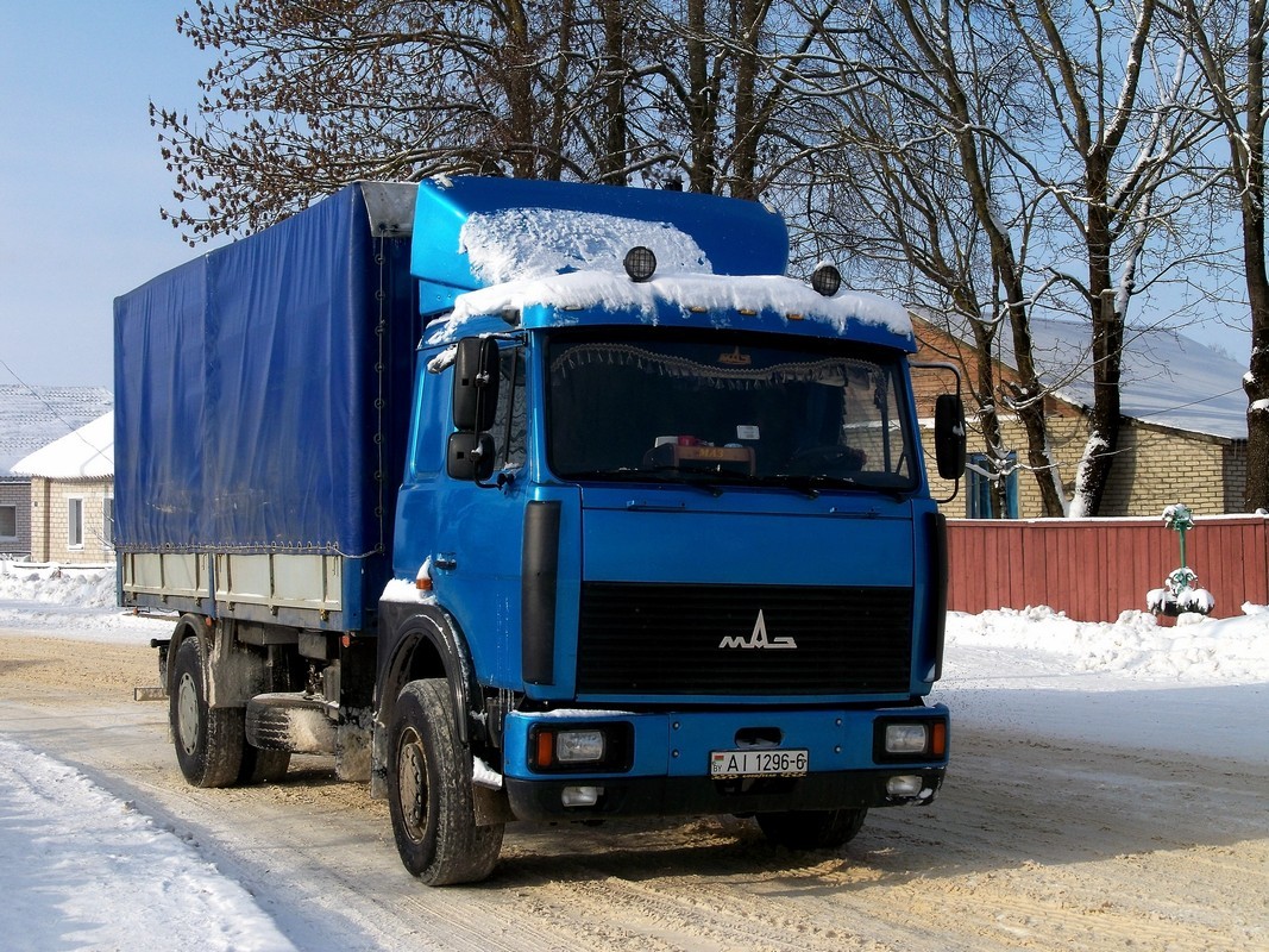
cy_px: 476
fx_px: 2163
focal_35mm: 59
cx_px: 634
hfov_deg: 32.7
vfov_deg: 24.8
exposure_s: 1/1600
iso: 100
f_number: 4
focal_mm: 10.5
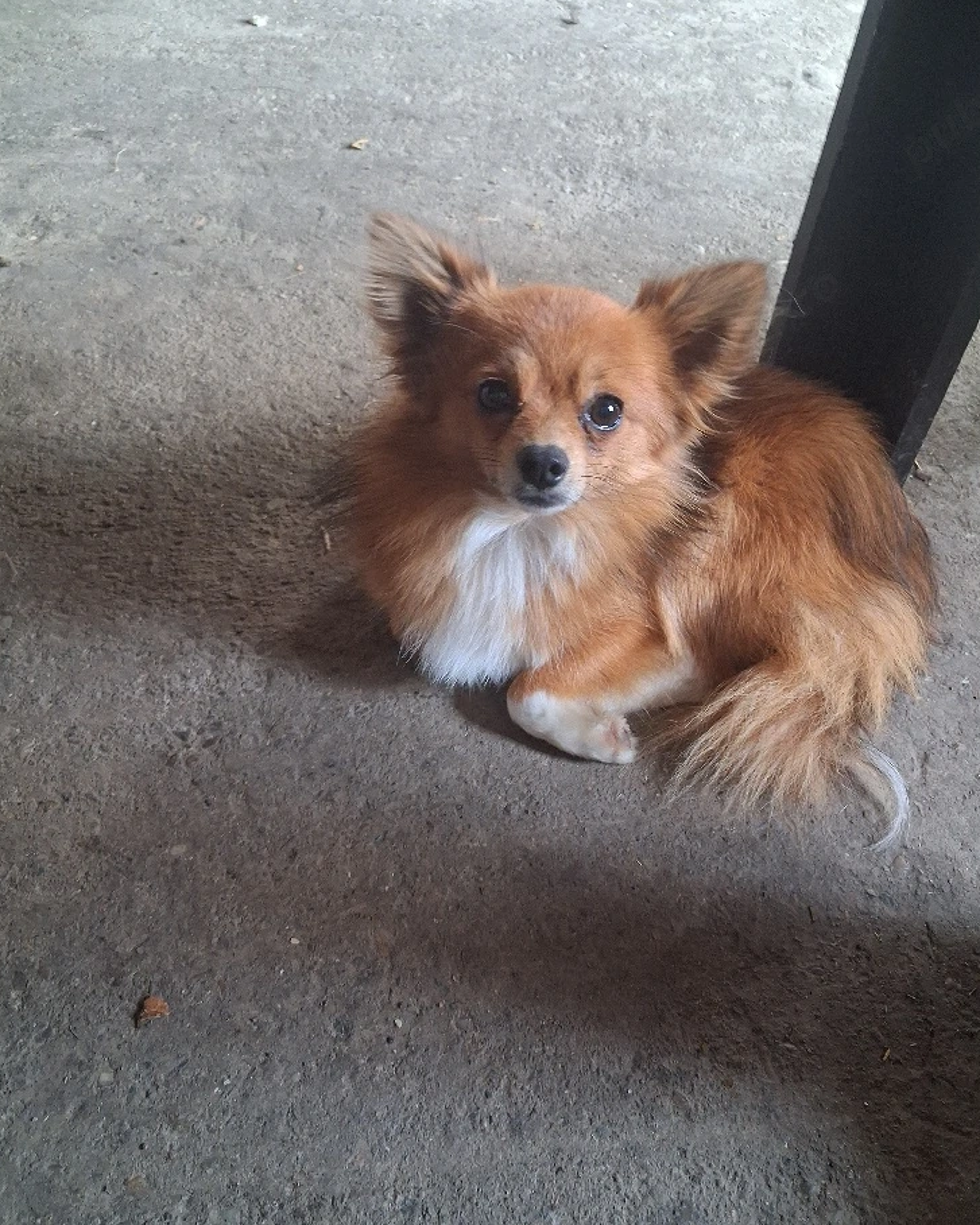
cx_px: 489
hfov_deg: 50.0
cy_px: 650
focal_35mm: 29
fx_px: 1052
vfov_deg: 60.4
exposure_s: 1/25
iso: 500
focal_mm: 4
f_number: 1.8
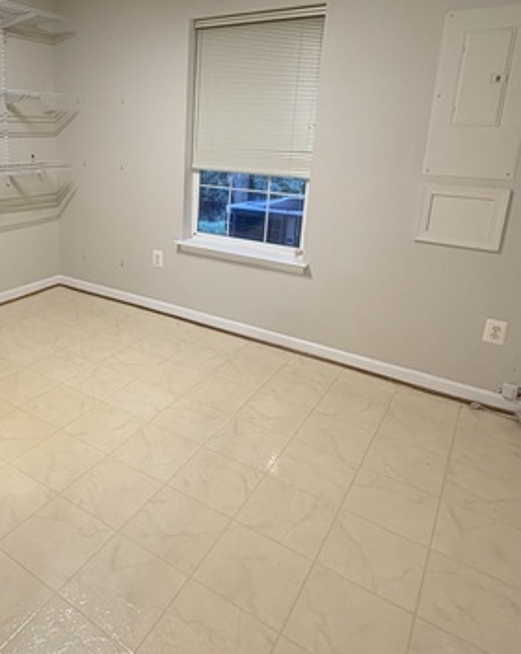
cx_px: 145
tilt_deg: -14.6
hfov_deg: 52.9
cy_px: 254
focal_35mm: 26
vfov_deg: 65.3
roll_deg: -1.6
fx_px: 502
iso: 250
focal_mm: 2.22
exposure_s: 1/60
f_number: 2.2
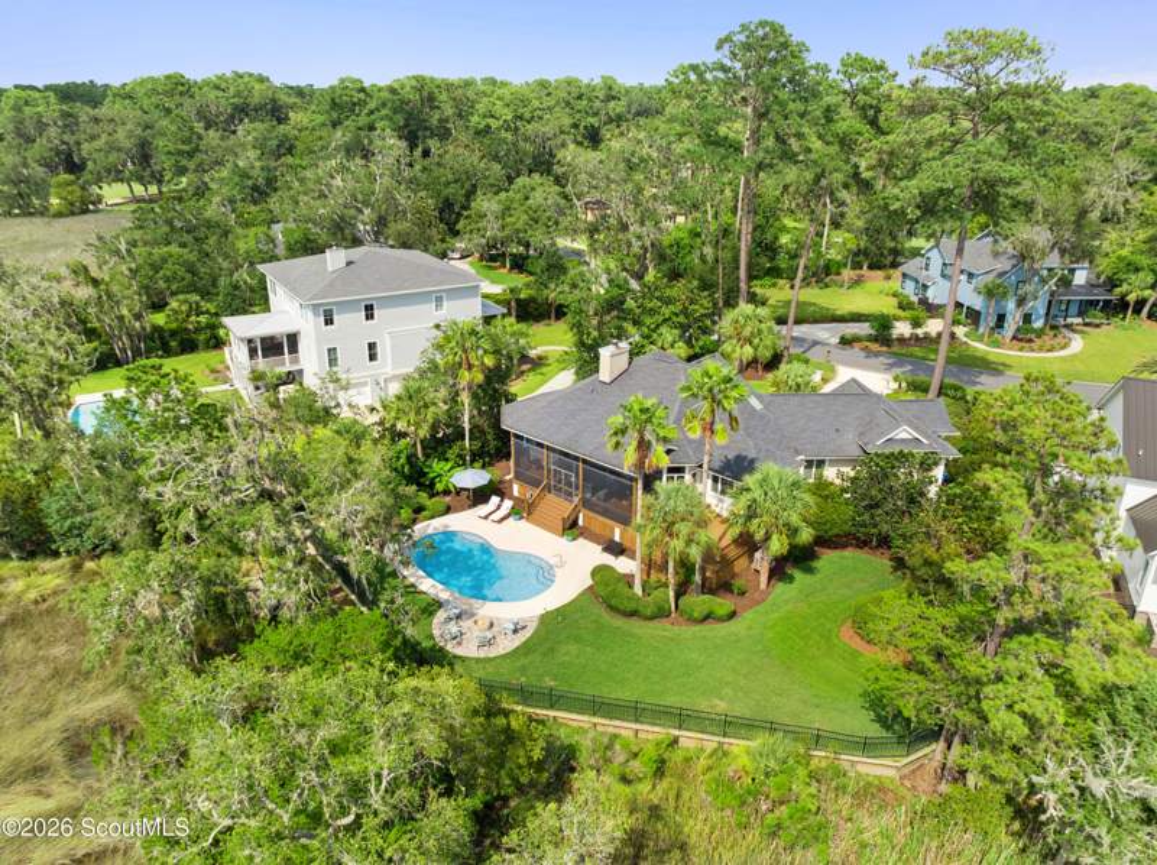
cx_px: 578
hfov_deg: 71.7
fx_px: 801
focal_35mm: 24
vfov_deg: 56.7
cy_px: 432
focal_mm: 12.29
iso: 100
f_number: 2.8
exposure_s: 1/160
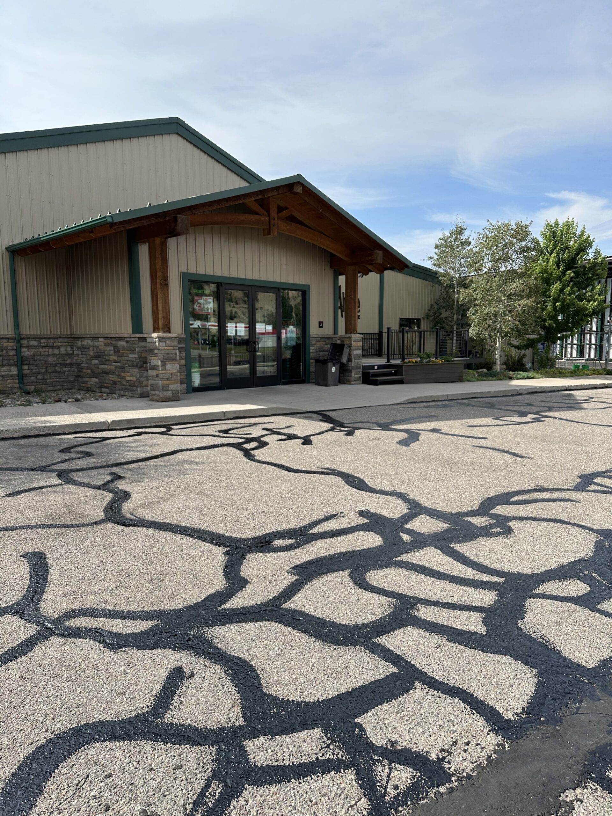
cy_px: 408
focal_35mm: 24
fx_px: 566
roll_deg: -0.2
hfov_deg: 56.8
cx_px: 306
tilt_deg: -8.2
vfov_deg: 71.6
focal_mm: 6.86
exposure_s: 1/3247
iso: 80
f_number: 1.78
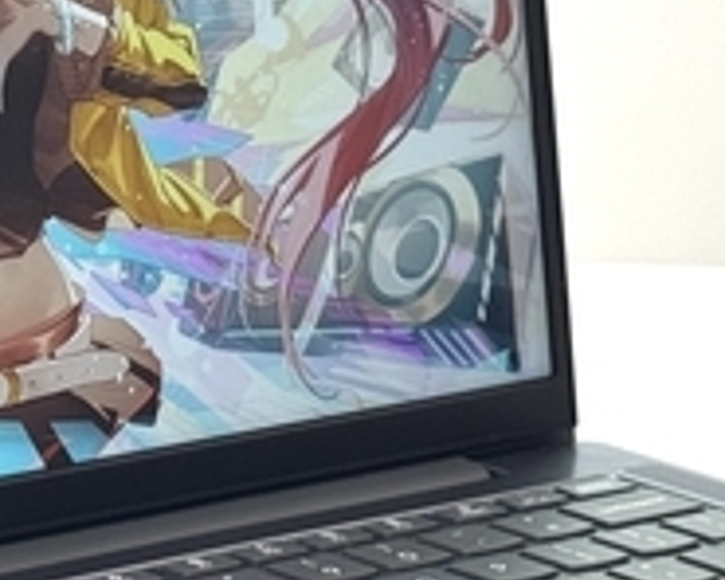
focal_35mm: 203
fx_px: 4356
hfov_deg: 9.5
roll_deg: -1.3
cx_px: 169
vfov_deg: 7.6
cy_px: 145
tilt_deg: -11.4
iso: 100
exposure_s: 1/119
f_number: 1.78
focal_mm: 6.76
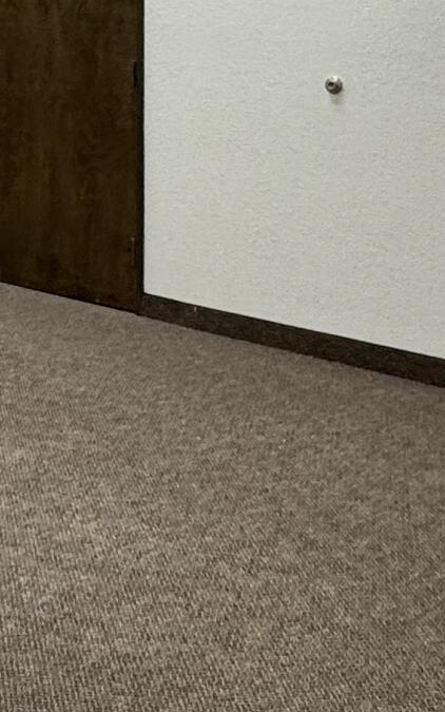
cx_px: -274
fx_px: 1280
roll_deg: +0.2
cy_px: 40
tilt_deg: -2.4
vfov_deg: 29.5
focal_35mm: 66
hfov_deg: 17.2
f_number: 2.2
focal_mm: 2.22
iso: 200
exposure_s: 1/120
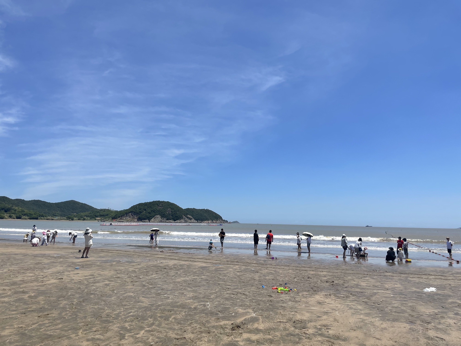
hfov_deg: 67.3
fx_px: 346
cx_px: 230
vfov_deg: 53.1
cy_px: 173
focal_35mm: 26
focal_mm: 4.2
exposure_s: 1/5556
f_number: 1.6
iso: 32
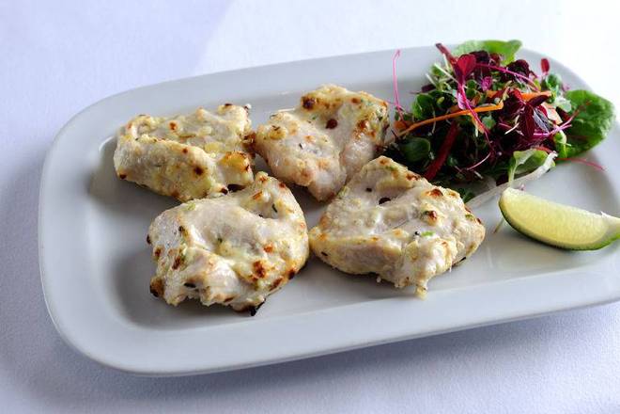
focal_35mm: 50
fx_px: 861
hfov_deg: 39.6
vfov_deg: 27.0
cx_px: 310
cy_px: 207
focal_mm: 50
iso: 400
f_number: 9
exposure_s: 1/200
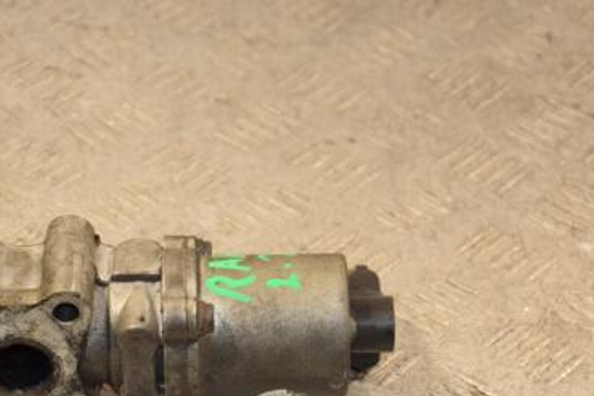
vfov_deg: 9.7
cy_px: 269
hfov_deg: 14.5
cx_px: 188
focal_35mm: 141
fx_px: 2327
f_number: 5
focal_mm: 58
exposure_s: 1/160
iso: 800
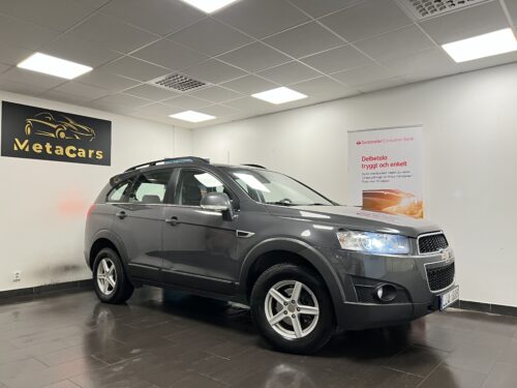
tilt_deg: +1.2
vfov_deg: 53.1
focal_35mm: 26
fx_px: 388
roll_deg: +0.1
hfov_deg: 67.3
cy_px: 194
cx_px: 258
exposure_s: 1/50
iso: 125
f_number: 1.5
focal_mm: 5.7
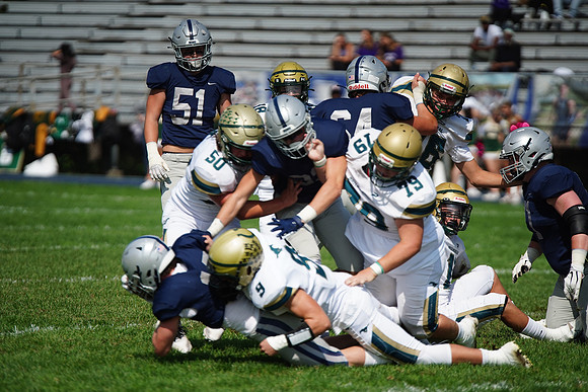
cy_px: 196
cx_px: 294
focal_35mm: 300
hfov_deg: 6.9
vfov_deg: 4.6
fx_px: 4901
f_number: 2.8
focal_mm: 300
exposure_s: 1/8000
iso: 400
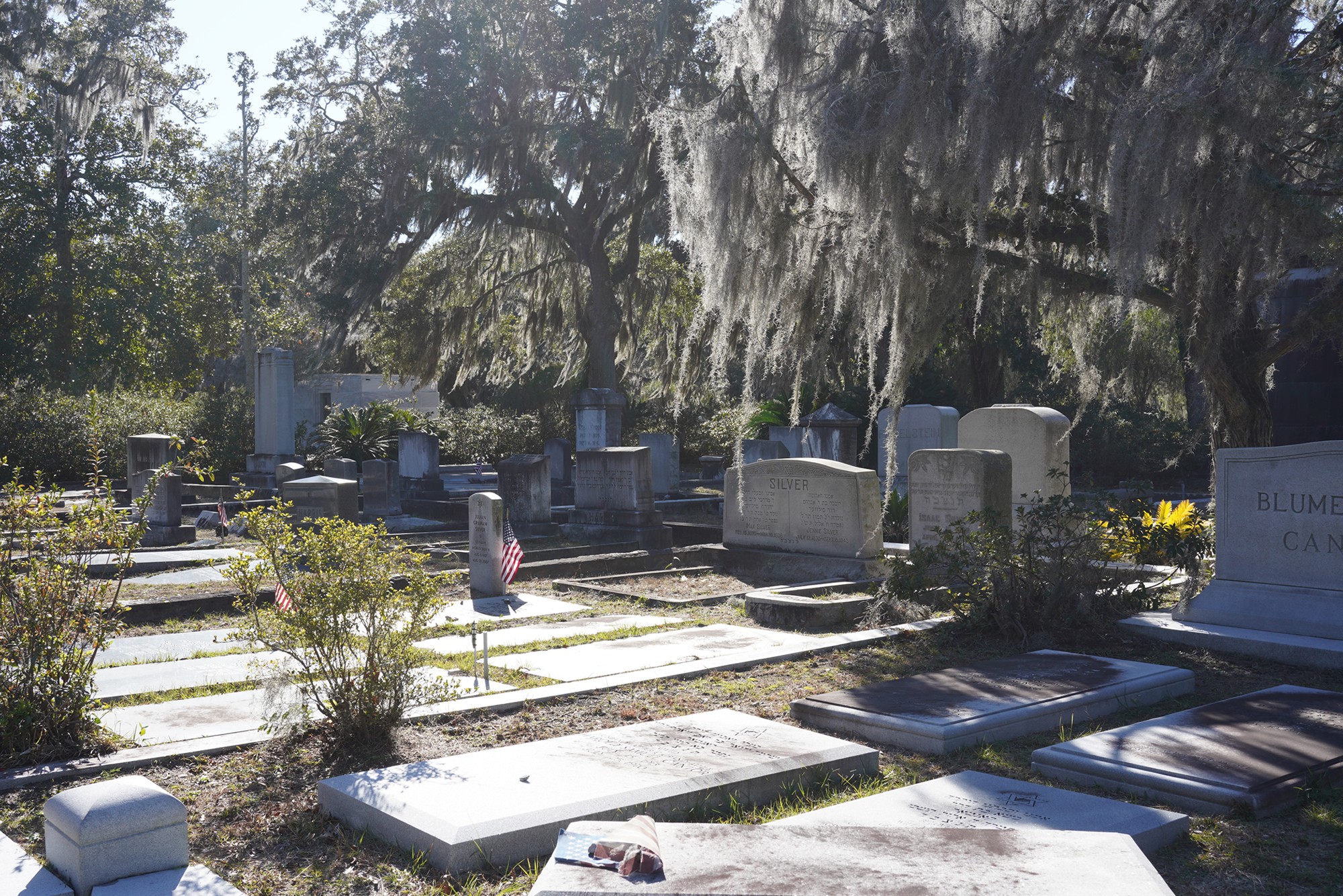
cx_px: 672
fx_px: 1418
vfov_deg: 35.1
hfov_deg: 50.7
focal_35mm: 38
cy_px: 448
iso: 200
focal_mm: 38
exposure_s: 1/100
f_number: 13
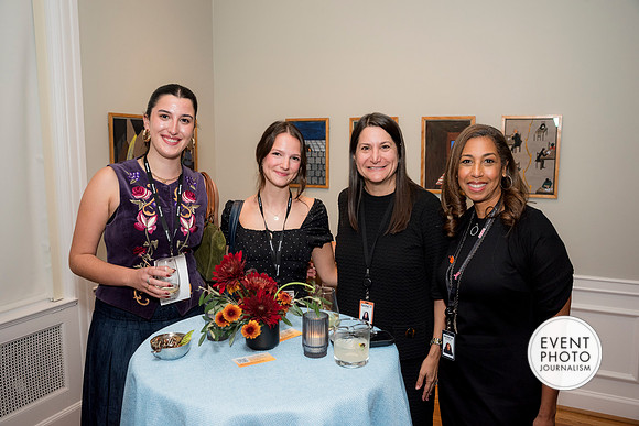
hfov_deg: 59.9
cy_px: 213
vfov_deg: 42.1
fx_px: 554
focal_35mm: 31
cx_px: 319
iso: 800
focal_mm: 31
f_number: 5
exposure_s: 1/125
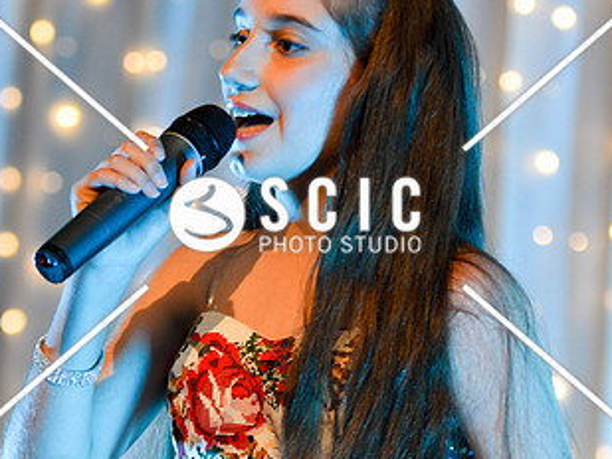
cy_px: 226
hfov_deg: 4.9
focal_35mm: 406
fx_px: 7181
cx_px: 311
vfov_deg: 3.7
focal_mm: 150
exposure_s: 1/125
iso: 400
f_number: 2.8
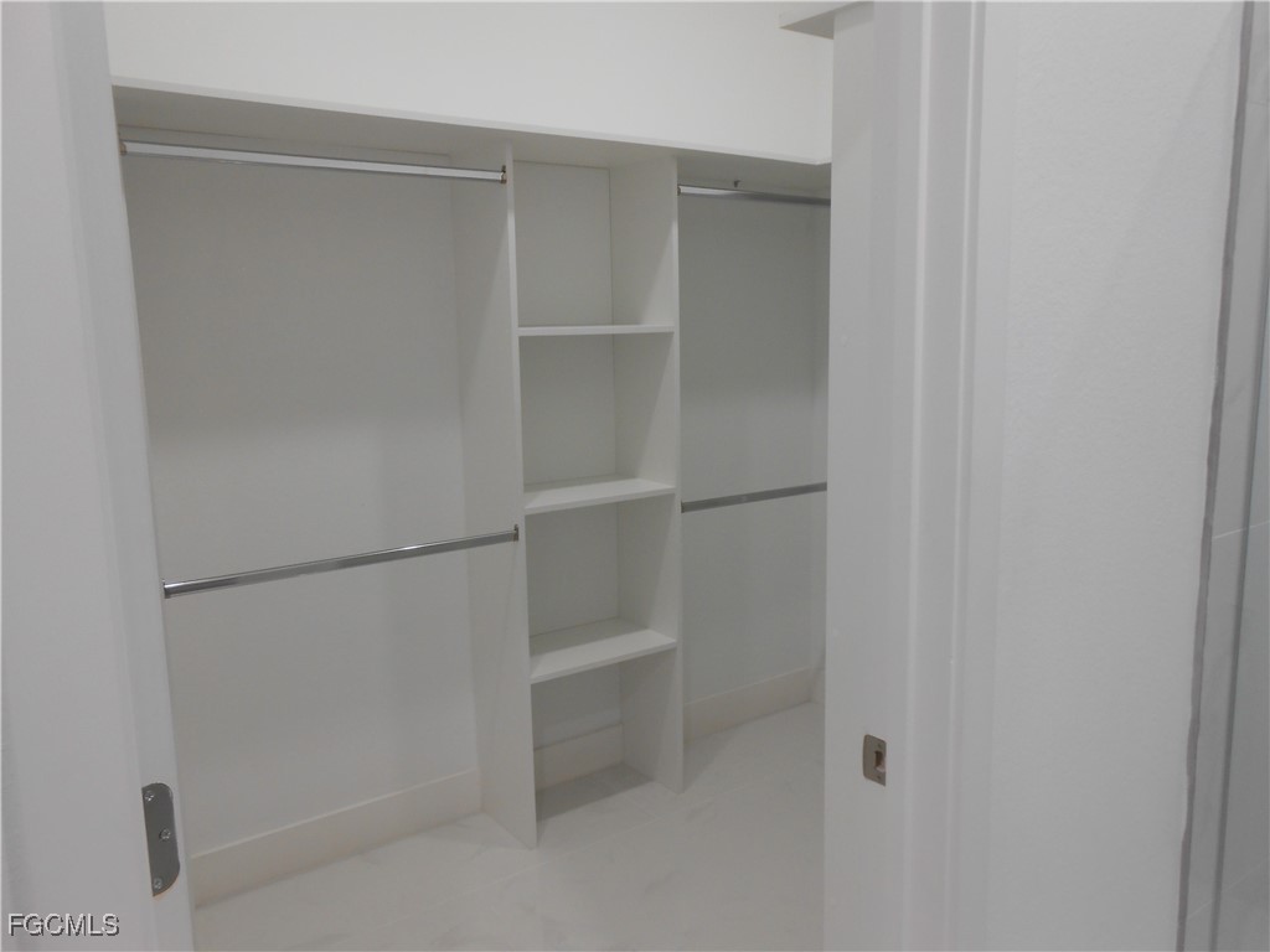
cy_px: 476
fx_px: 954
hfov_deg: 67.3
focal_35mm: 26
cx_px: 635
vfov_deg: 53.1
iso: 125
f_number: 3.5
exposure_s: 1/30
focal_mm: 4.6
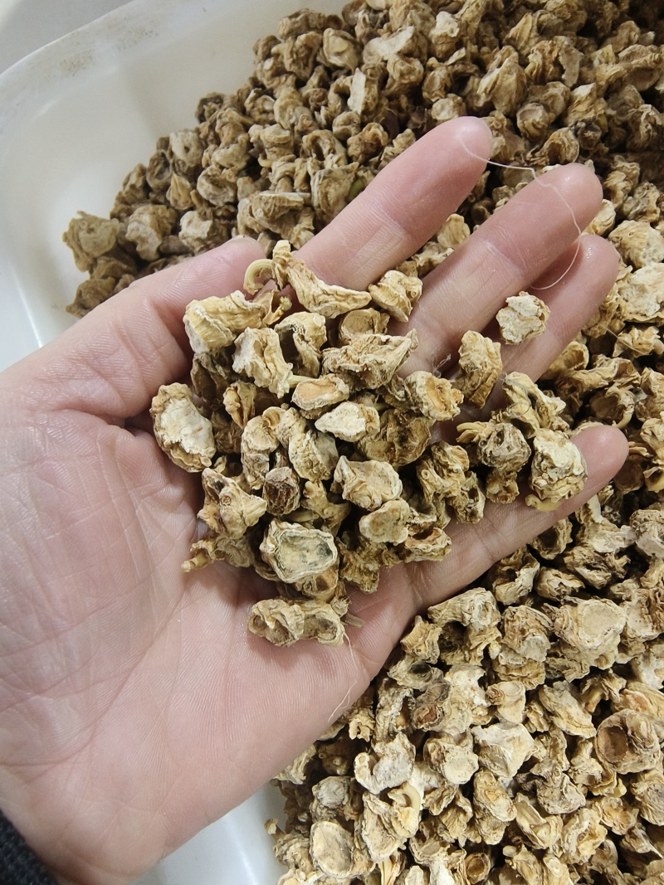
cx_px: 332
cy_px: 442
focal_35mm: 27
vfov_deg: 65.3
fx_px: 691
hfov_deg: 51.3
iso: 612
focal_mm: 2.28
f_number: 2
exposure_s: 1/33.3
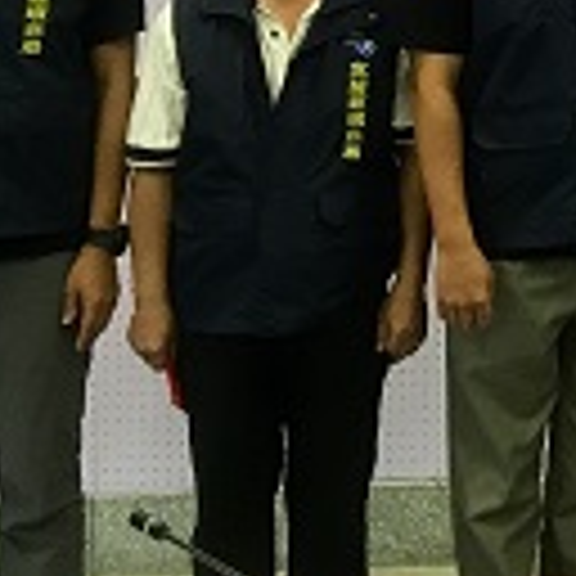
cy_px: -423
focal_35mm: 121
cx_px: 988
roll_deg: +0.2
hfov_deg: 13.2
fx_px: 2278
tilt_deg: -1.5
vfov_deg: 13.2
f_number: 2.2
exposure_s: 1/30
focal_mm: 4.15
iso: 80
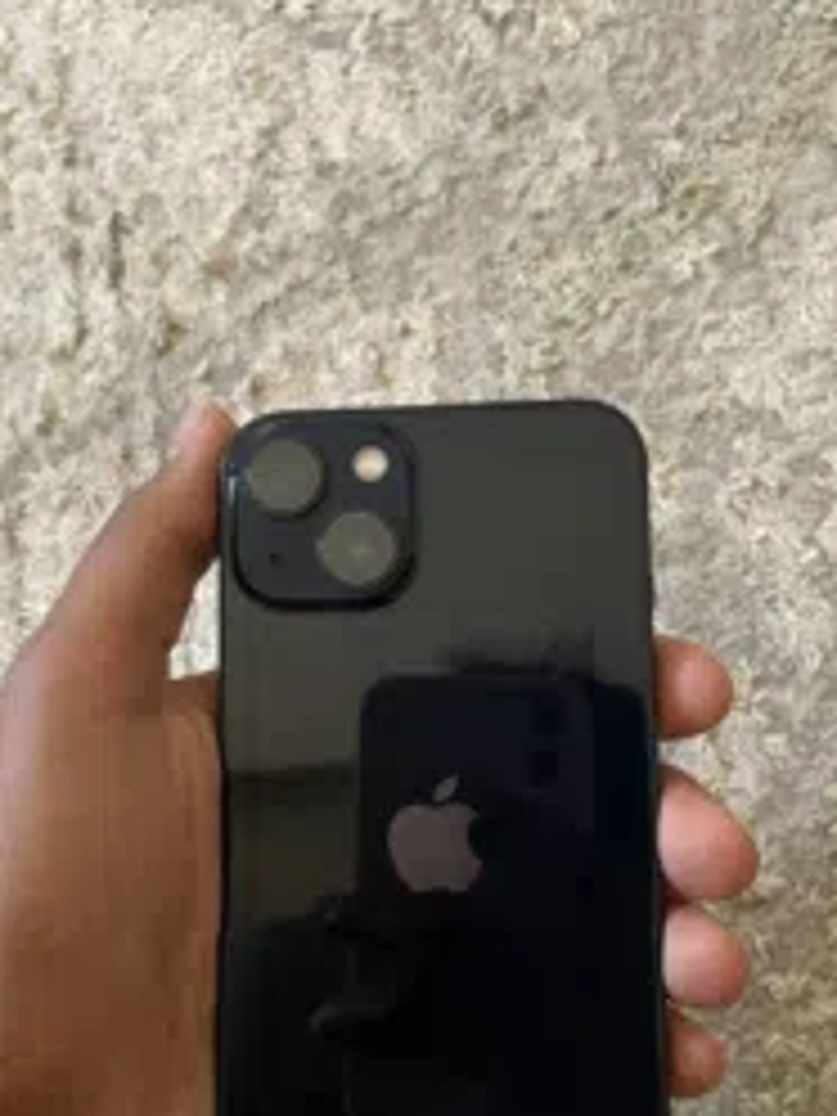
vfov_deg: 44.7
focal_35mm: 42
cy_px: 644
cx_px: 387
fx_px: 1354
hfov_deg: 34.3
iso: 500
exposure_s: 1/58
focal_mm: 4.2
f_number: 1.6
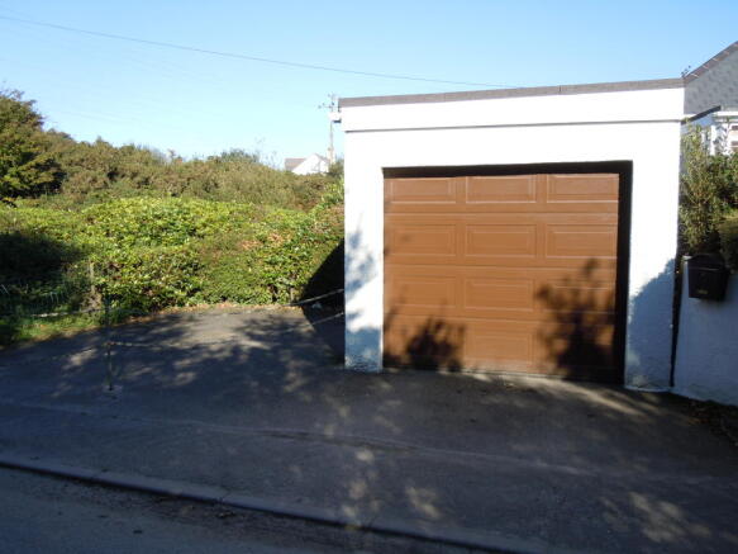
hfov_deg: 60.0
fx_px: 639
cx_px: 369
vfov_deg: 46.8
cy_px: 277
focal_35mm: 30
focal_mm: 5.4
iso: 100
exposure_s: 1/500
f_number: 3.5
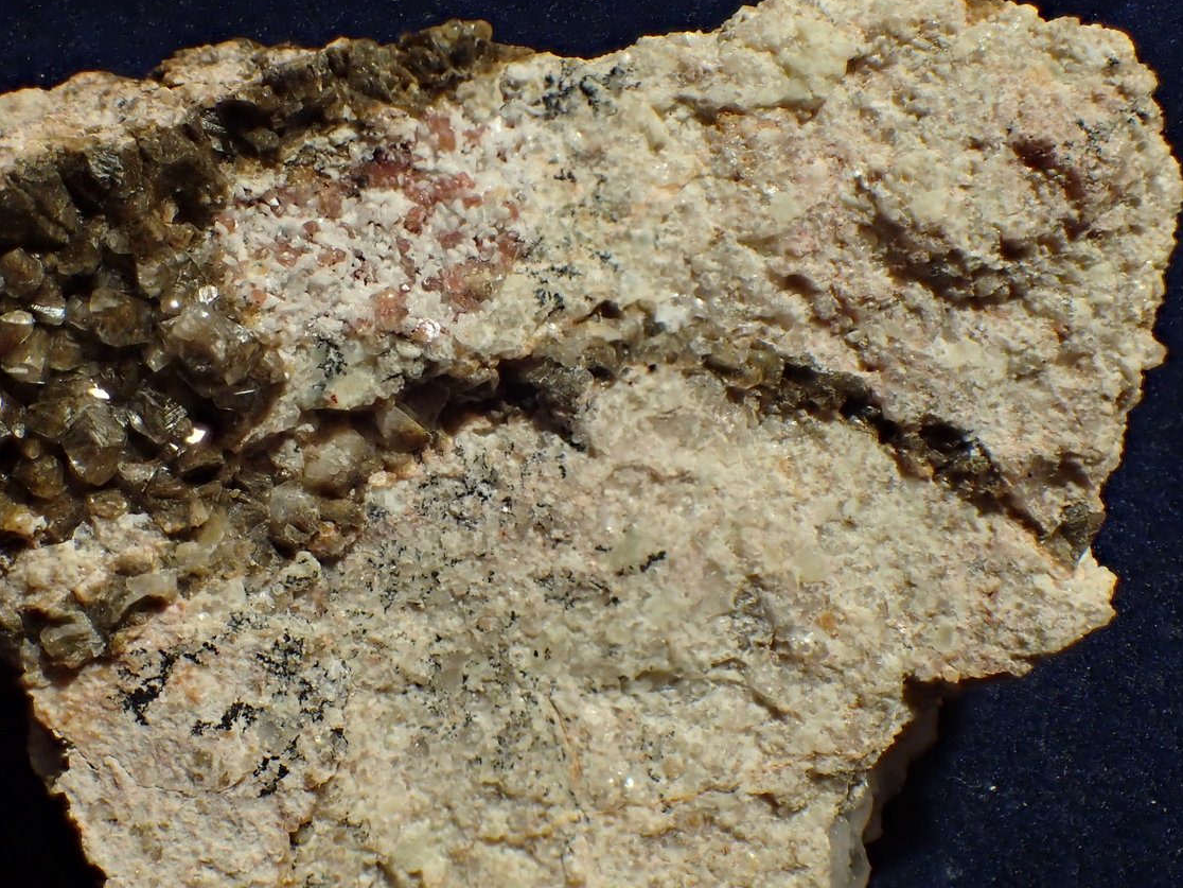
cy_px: 421
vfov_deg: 33.6
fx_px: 1470
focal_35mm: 43
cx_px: 440
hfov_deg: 43.5
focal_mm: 5.5
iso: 250
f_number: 3.2
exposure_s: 1/125
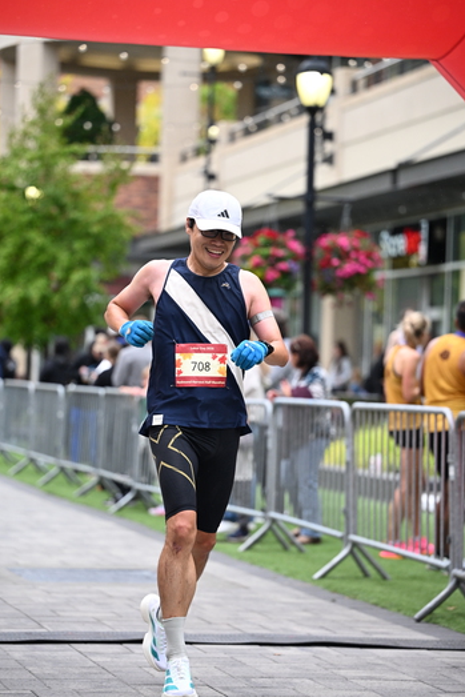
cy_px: 357
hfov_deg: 11.3
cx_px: 223
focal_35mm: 121
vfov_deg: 16.9
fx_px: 2343
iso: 1250
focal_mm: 115
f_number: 2.8
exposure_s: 1/2000
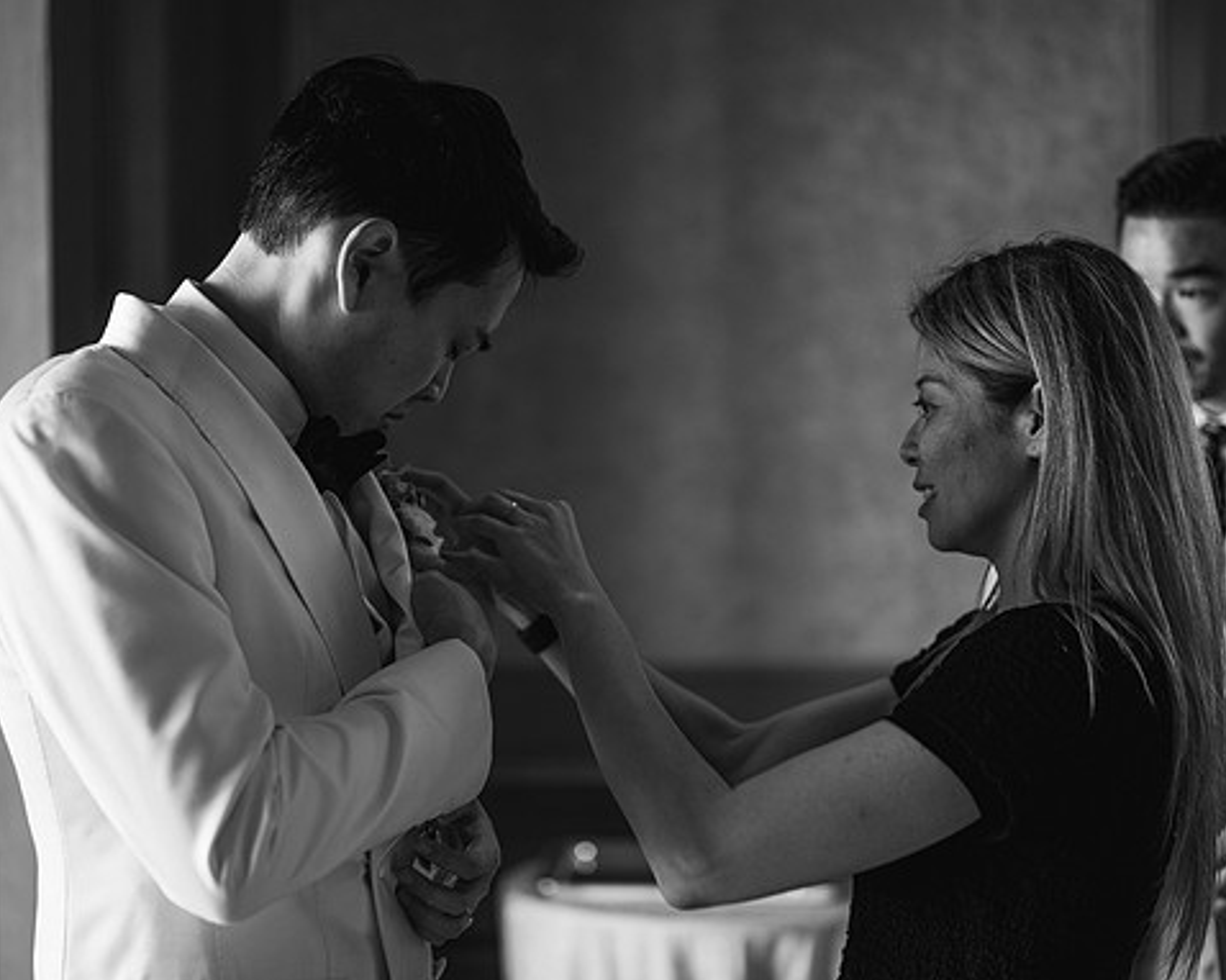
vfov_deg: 26.7
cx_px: 608
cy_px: 491
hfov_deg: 33.0
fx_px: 2067
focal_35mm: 57
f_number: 1.8
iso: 250
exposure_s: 1/100
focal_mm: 50
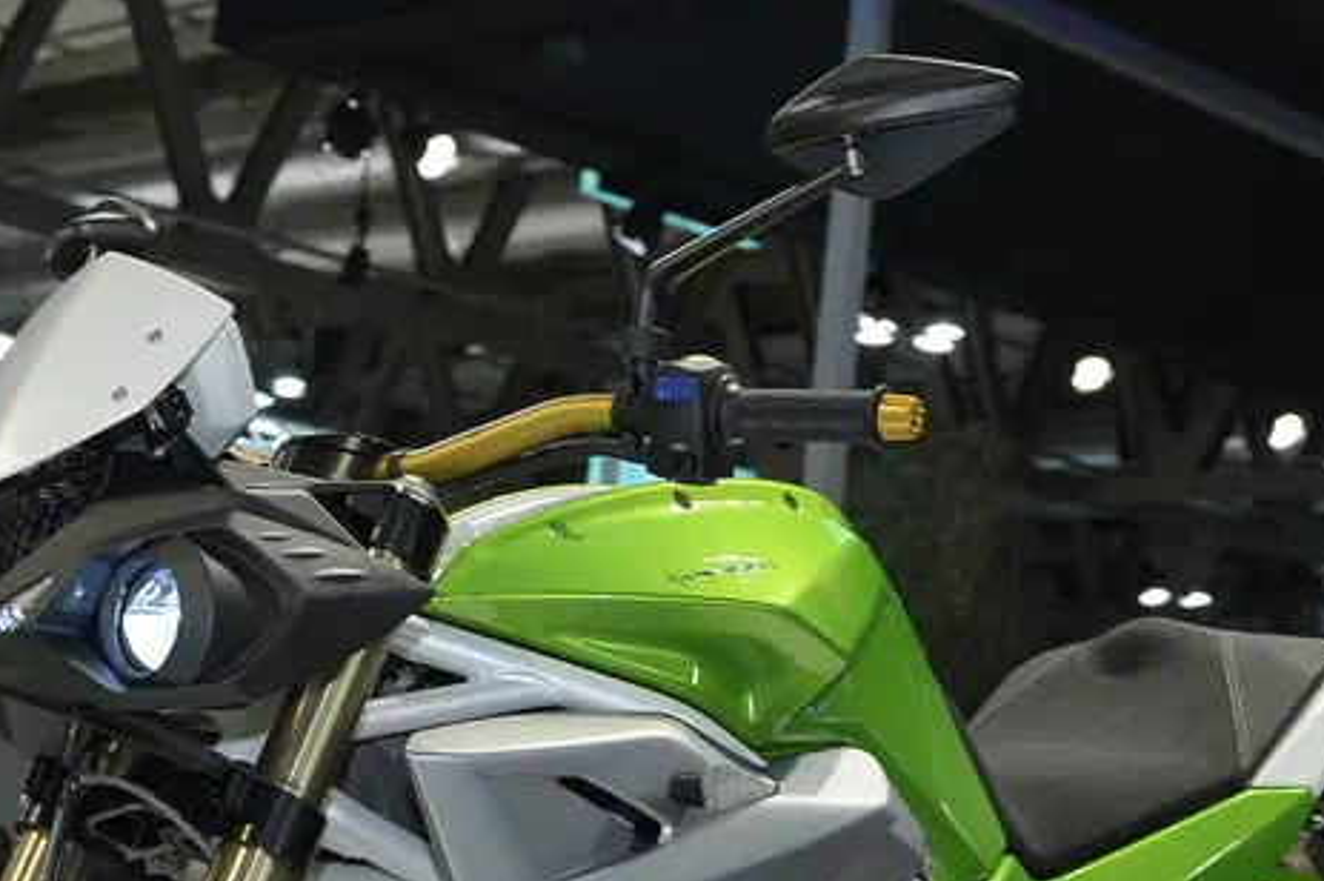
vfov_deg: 15.0
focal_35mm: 88
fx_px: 3234
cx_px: 405
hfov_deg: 23.0
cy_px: 1068
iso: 1000
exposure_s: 1/125
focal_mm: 34
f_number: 5.6
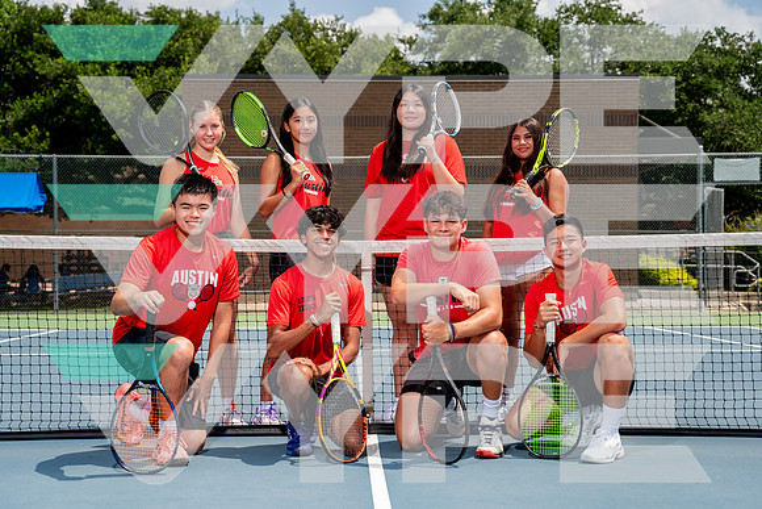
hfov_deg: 33.4
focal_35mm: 60
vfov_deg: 22.6
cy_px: 263
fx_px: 1272
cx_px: 369
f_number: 4
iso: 100
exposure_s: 1/1250
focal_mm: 58
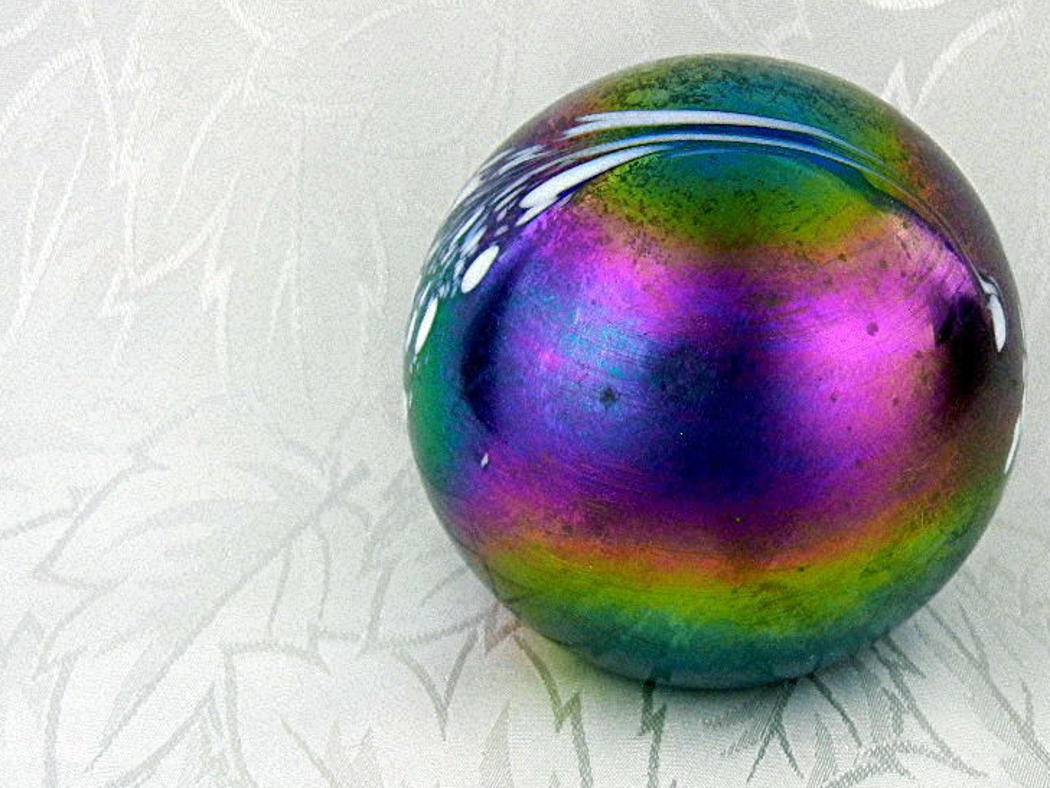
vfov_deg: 17.8
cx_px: 708
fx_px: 2518
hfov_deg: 23.4
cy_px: 410
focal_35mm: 83
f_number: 4
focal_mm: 10.6
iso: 400
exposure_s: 1/29.6
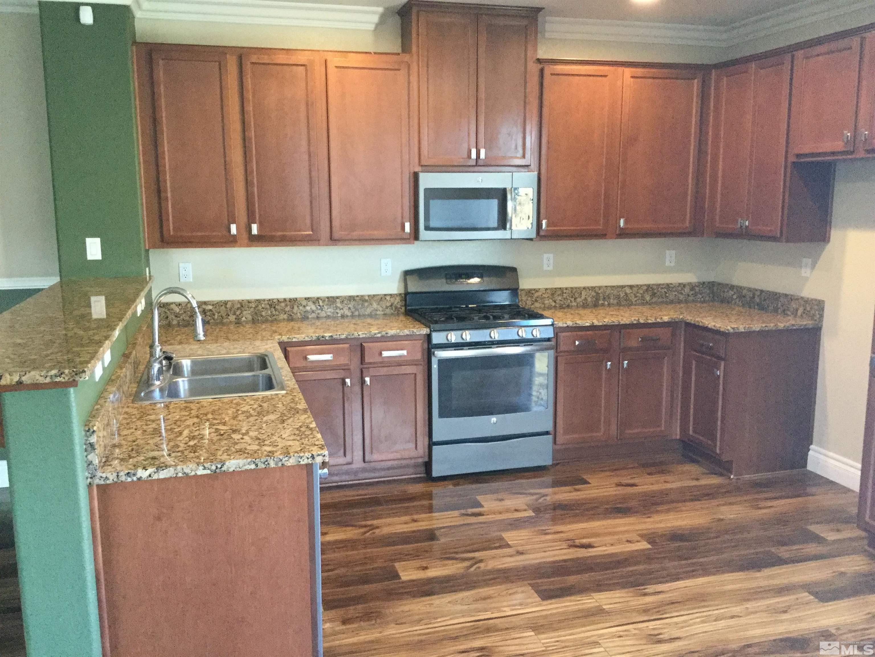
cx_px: 438
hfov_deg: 58.4
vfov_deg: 45.4
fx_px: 784
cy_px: 328
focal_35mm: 31
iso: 200
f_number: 2.4
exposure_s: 1/30
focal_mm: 3.3
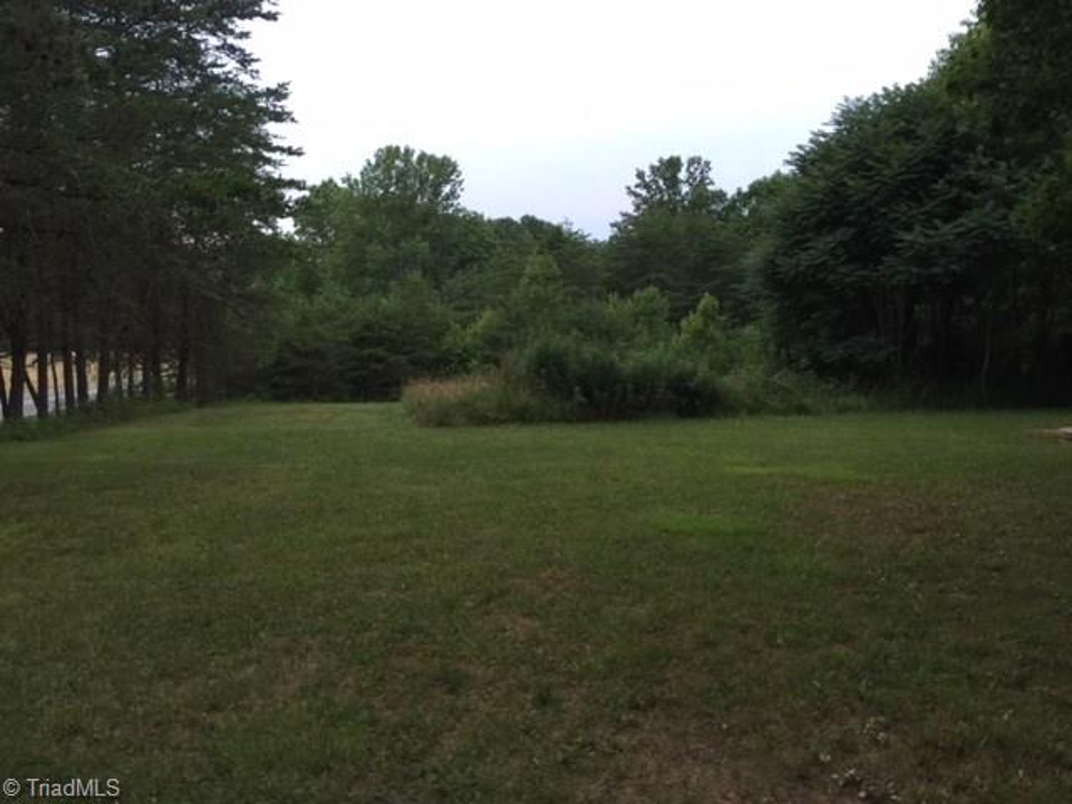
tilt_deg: -3.7
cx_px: 536
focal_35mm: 29
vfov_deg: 48.2
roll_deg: -2.6
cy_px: 402
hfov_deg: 61.7
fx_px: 898
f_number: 2.2
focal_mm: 4.15
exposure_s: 1/15
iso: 64
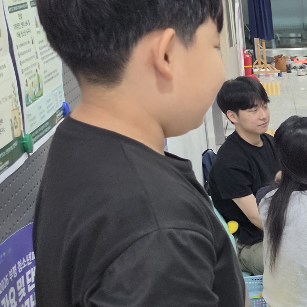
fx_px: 773
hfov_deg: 19.7
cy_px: 224
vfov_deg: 22.3
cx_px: 454
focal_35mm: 77
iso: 500
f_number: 1.4
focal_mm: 6.5
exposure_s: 1/120
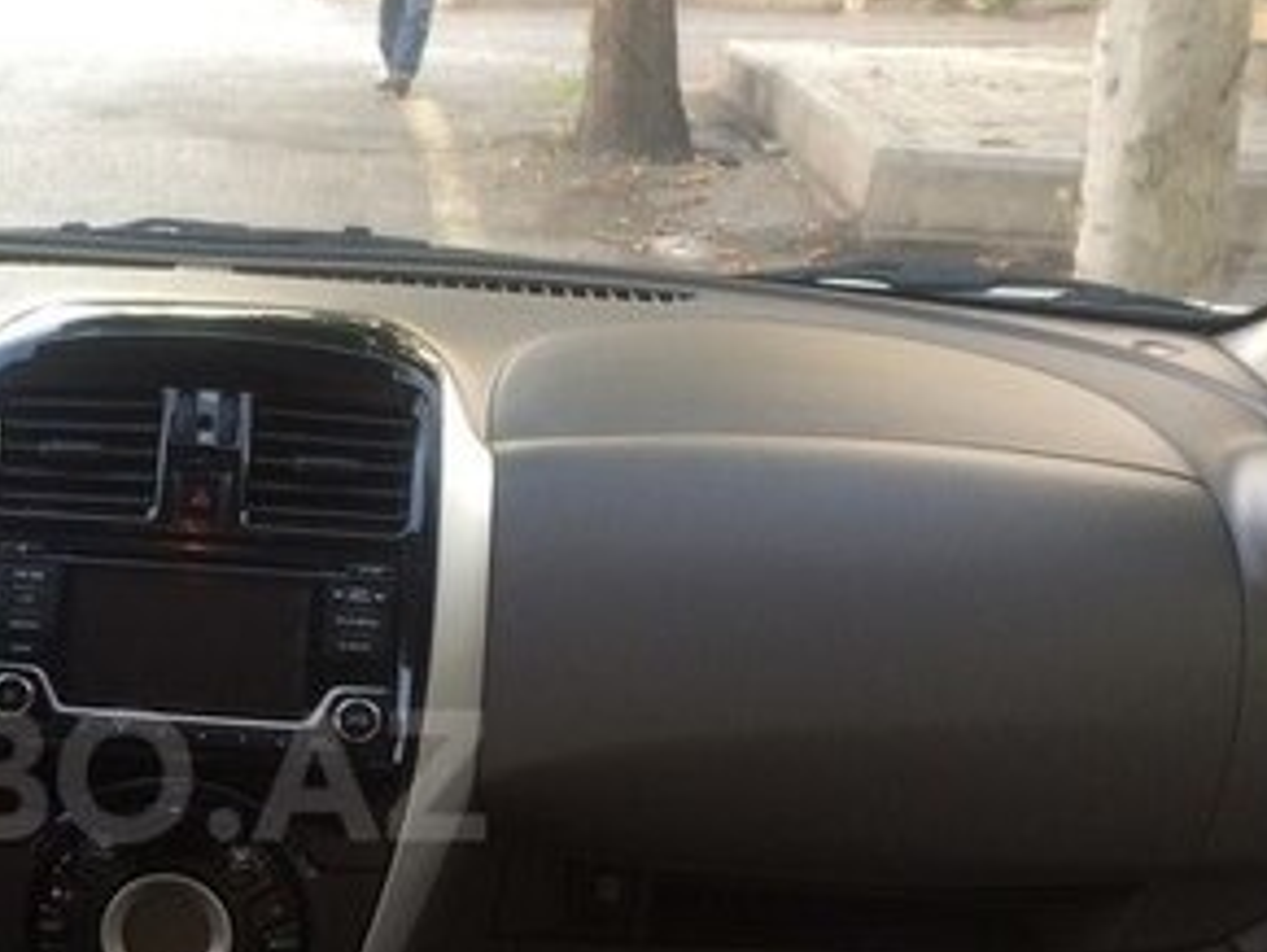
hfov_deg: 27.9
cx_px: 39
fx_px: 2418
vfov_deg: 22.0
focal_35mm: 66
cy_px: 775
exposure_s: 1/50
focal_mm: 4.15
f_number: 2.2
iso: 40
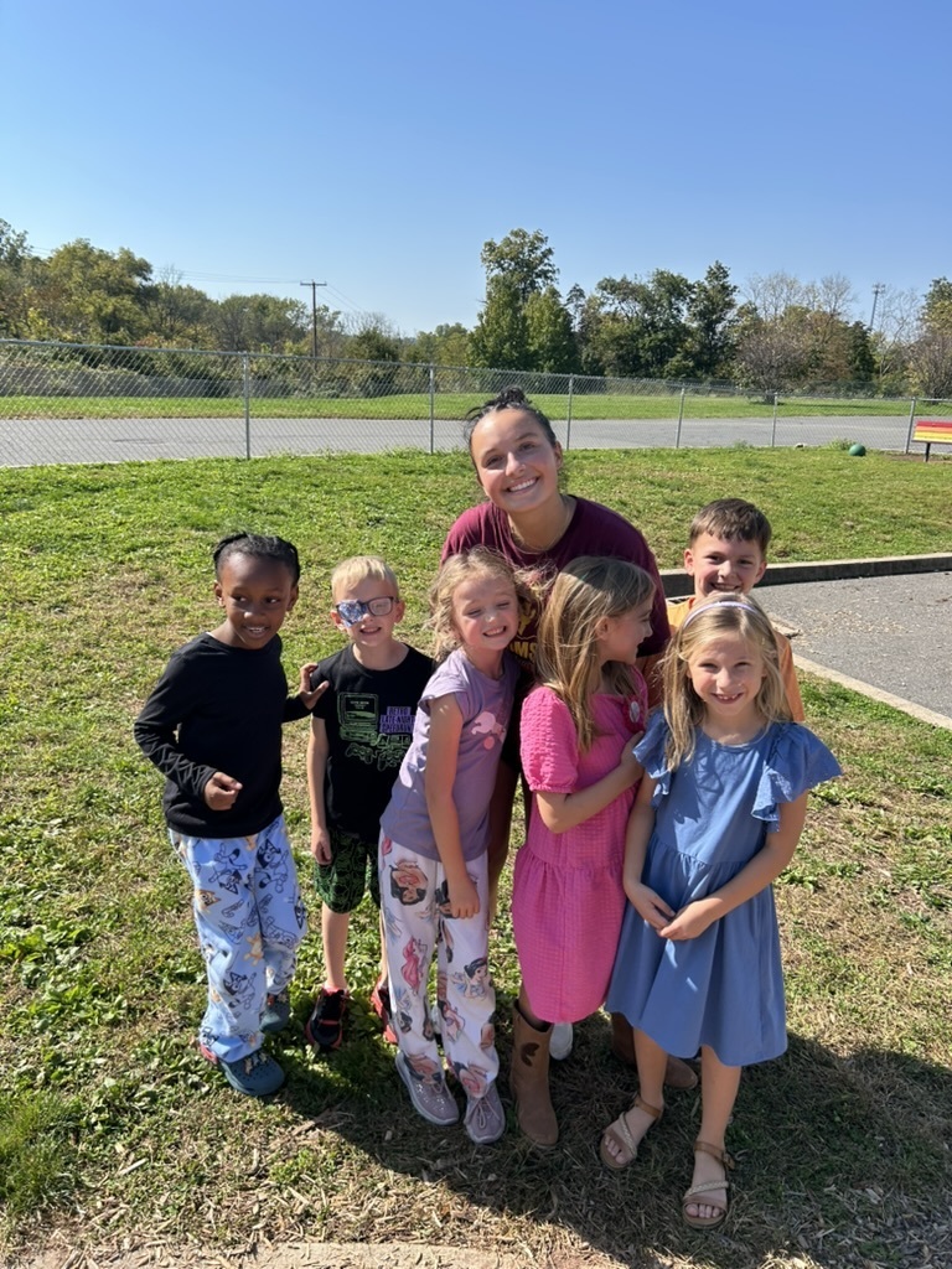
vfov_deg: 67.3
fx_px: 953
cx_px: 476
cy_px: 634
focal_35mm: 26
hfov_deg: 53.1
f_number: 1.5
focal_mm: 5.7
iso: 50
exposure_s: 1/2299
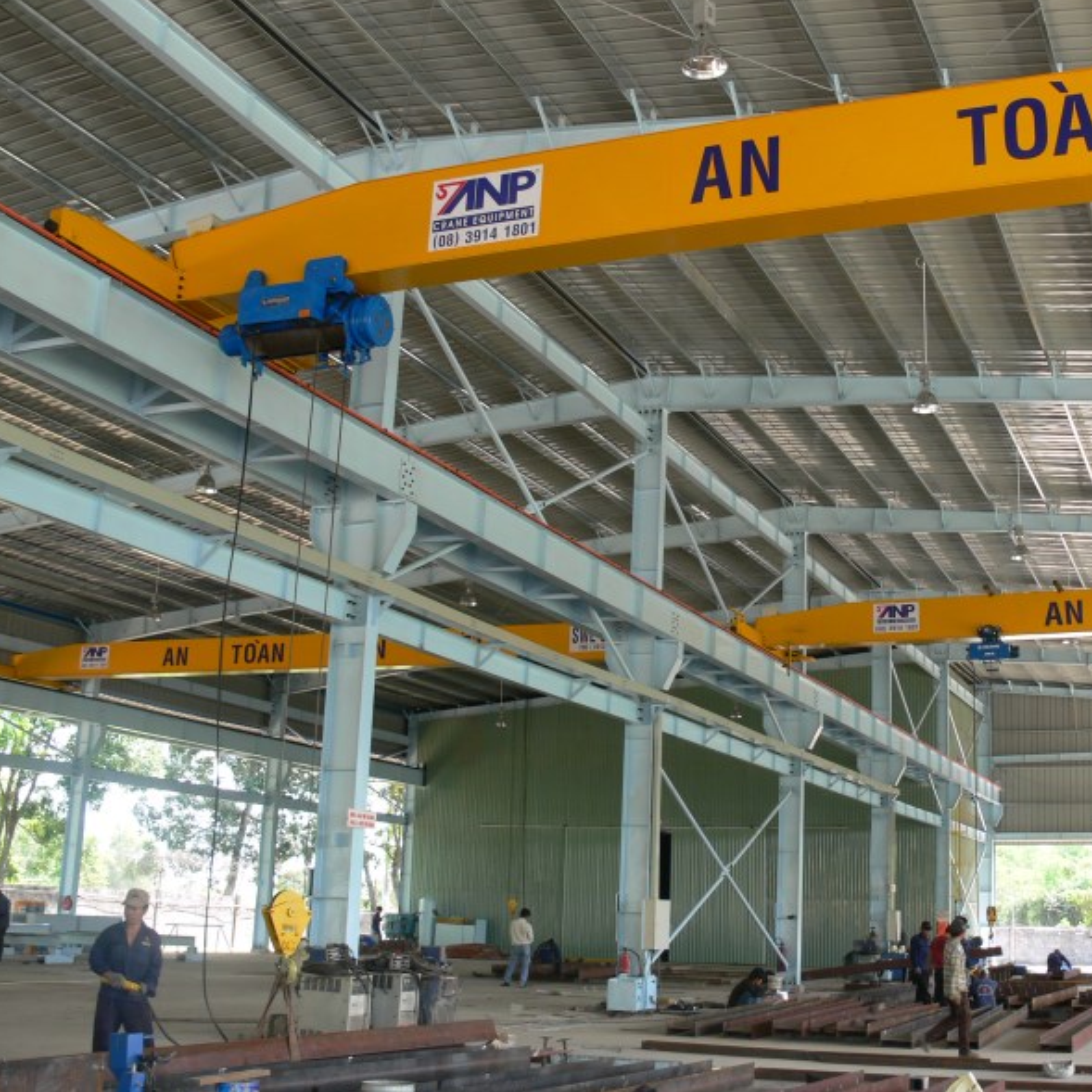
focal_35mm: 42
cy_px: 540
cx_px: 705
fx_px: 1499
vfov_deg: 40.0
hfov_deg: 39.7
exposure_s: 1/50
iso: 80
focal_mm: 7.4
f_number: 3.6
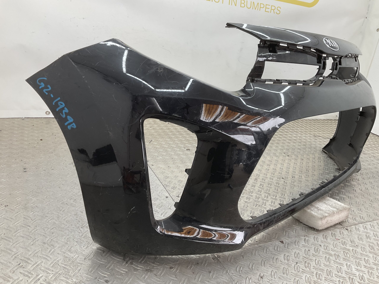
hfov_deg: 61.7
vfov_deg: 48.2
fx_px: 318
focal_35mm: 29
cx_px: 190
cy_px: 142
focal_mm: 3
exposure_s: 1/100
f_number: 1.8
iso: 32
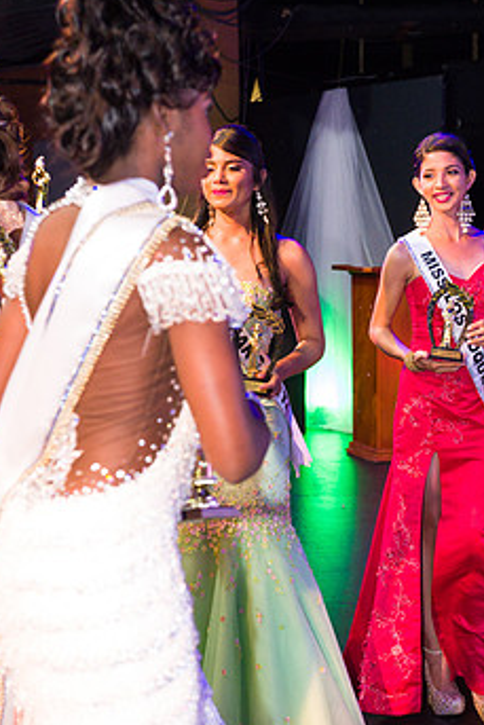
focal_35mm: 76
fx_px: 1531
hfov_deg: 18.0
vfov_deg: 26.6
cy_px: 345
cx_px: 218
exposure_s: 1/160
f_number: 5
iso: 4000
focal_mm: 58
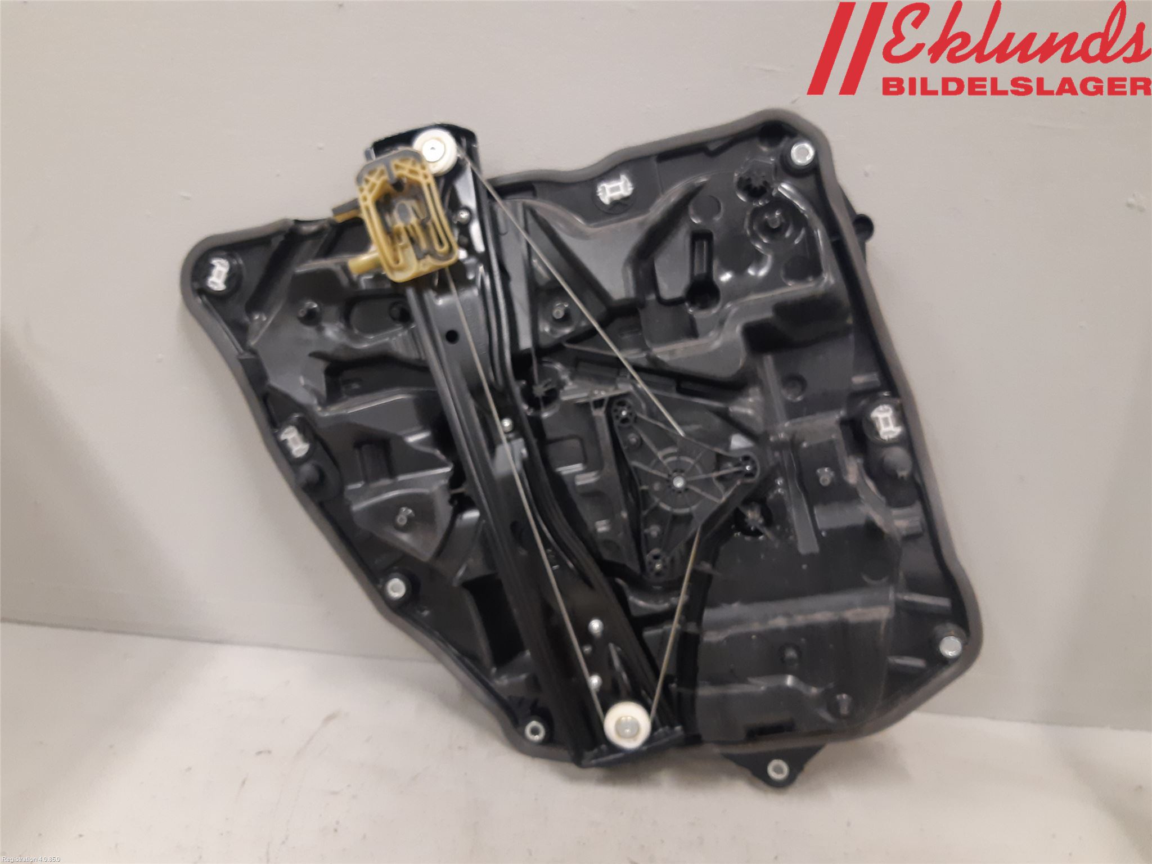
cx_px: 576
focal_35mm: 26
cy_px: 432
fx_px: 865
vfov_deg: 53.1
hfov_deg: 67.3
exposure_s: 1/50
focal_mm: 3.93
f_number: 1.7
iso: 200
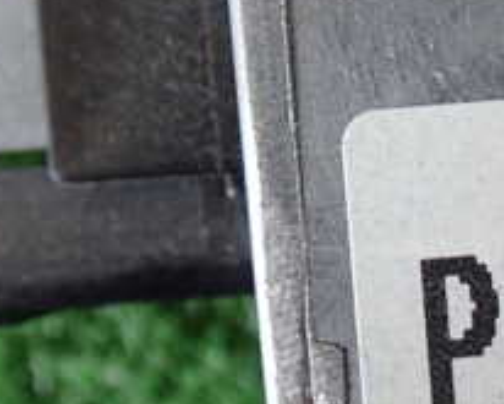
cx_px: 580
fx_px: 1612
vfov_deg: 14.3
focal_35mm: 108
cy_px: 262
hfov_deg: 17.1
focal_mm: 6.83
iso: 200
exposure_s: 1/50
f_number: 2.7
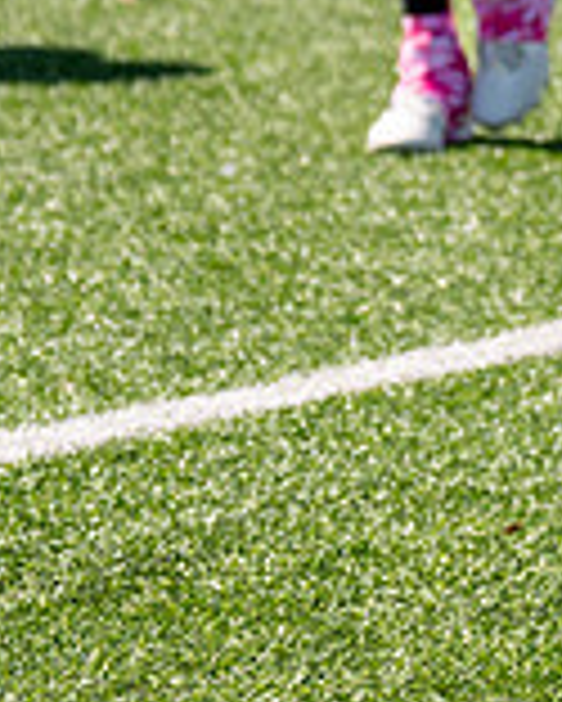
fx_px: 7976
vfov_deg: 5.0
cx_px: 885
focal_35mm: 384
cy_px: -264
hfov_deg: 4.0
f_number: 2.8
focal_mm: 70
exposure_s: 1/4000
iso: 200
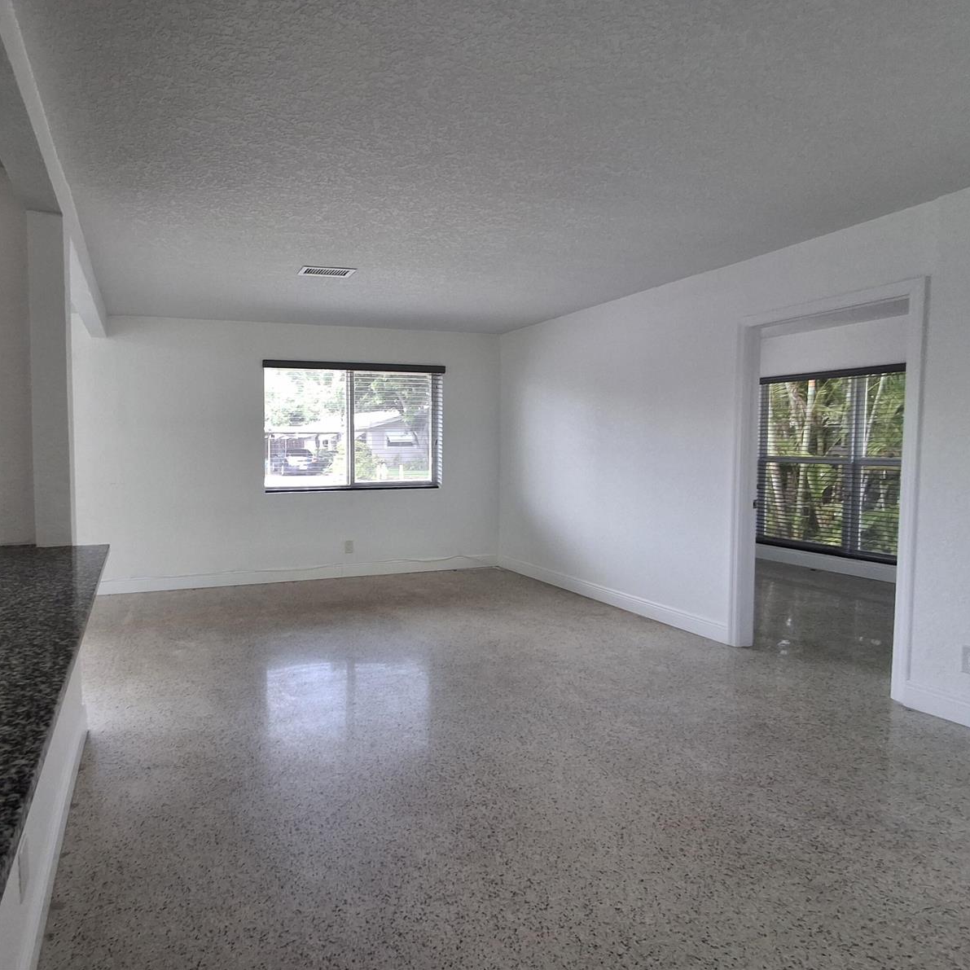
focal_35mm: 19
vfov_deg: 77.7
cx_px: 333
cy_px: 483
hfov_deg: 75.5
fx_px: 602
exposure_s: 1/40
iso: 50
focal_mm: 1.64
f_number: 2.2
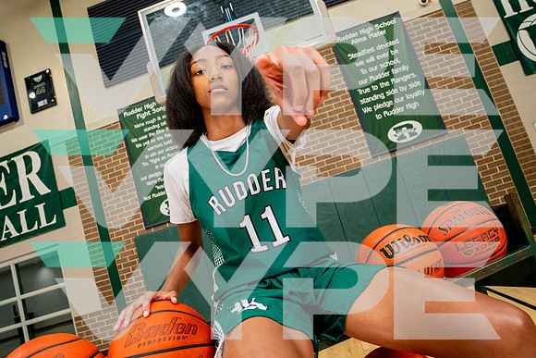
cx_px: 264
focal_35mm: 25
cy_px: 177
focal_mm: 24
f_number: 7.1
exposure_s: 1/125
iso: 3200
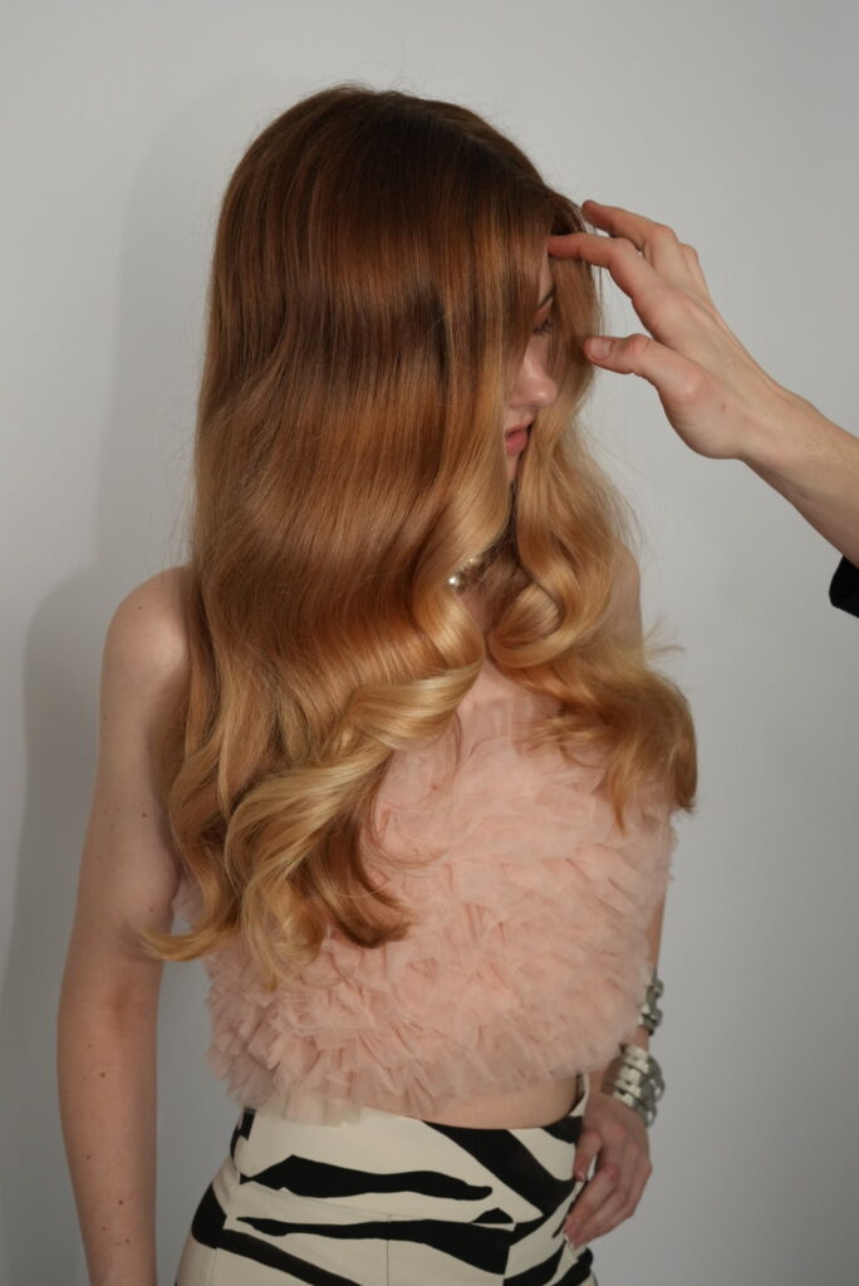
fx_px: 1787
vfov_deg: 39.6
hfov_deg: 27.0
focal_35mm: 50
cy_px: 643
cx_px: 430
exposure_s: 1/500
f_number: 5.6
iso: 2500
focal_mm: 50
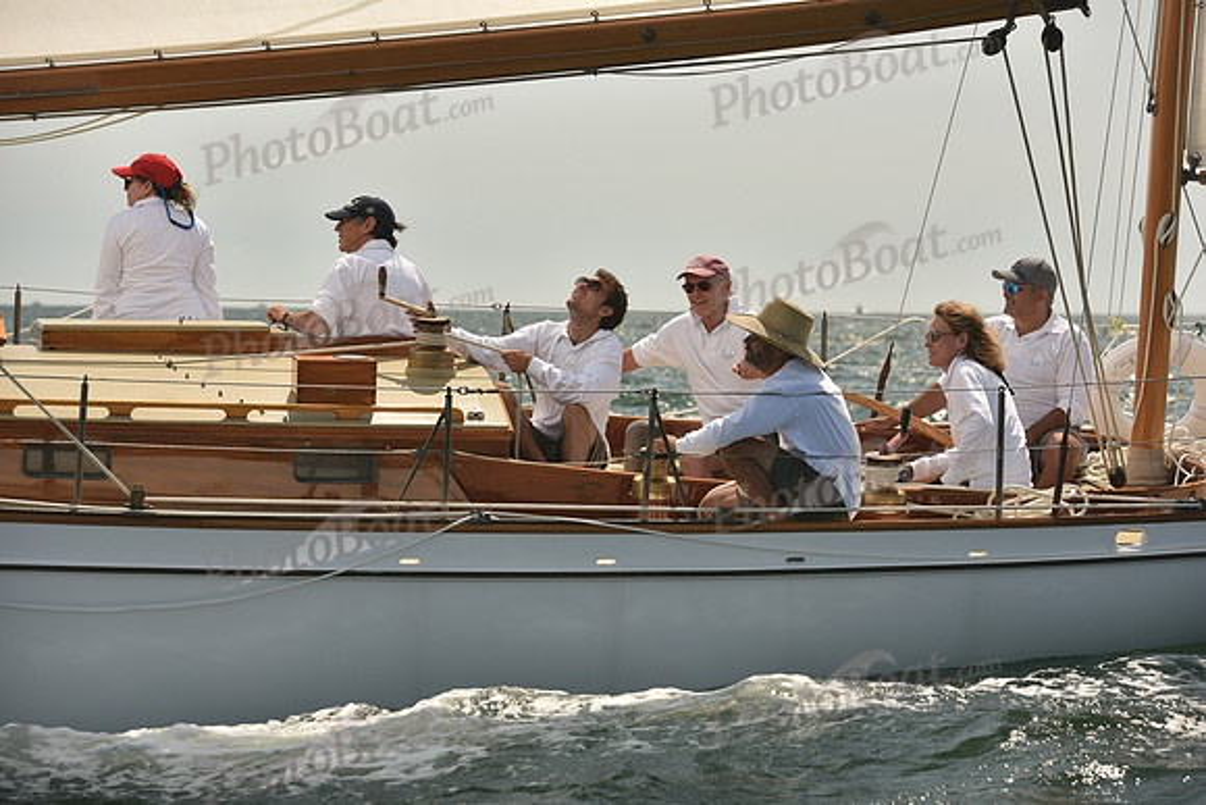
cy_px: 402
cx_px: 603
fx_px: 4356
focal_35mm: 130
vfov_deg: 10.6
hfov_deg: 15.8
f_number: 6.3
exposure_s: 1/1250
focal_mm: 130
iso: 320
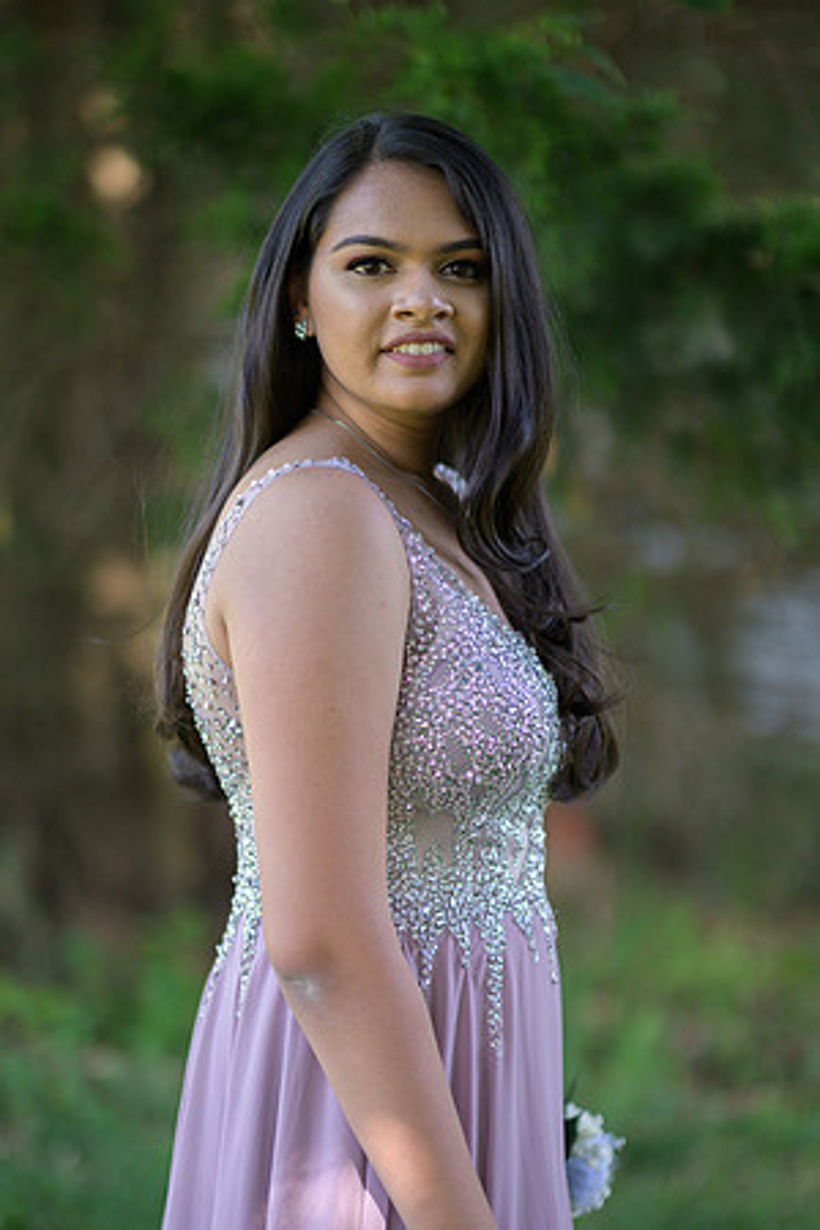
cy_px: 615
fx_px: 2904
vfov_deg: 23.9
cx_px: 410
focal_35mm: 85
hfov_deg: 16.1
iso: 640
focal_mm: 85
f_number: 1.4
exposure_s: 1/2000
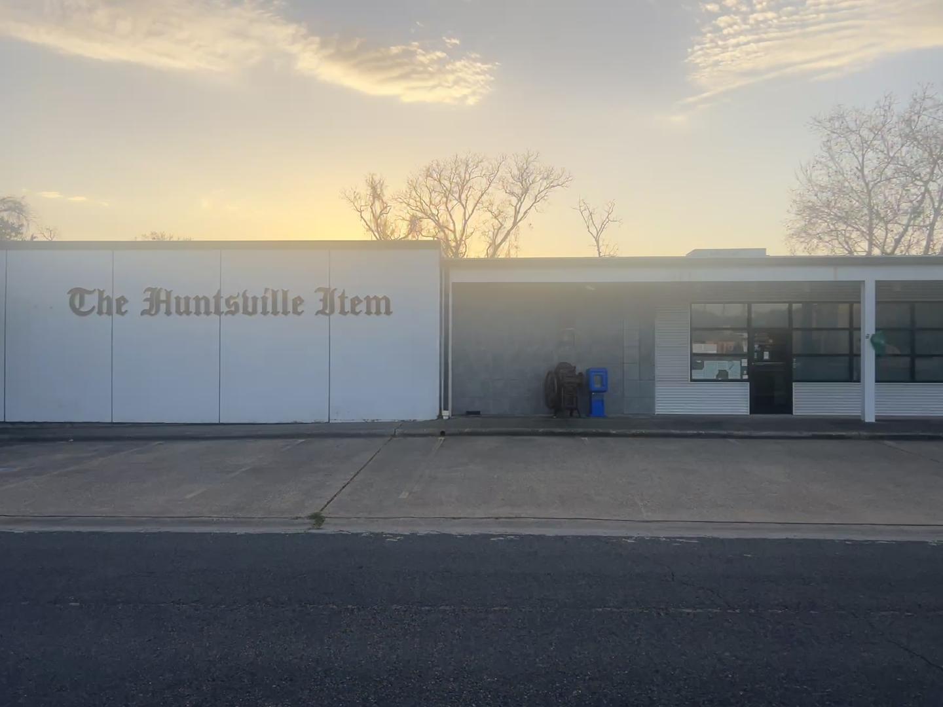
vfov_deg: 53.1
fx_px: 708
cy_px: 354
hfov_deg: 67.3
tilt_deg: +3.5
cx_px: 472
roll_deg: -0.5
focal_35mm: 26
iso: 50
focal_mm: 5.7
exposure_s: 1/2915
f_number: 1.5
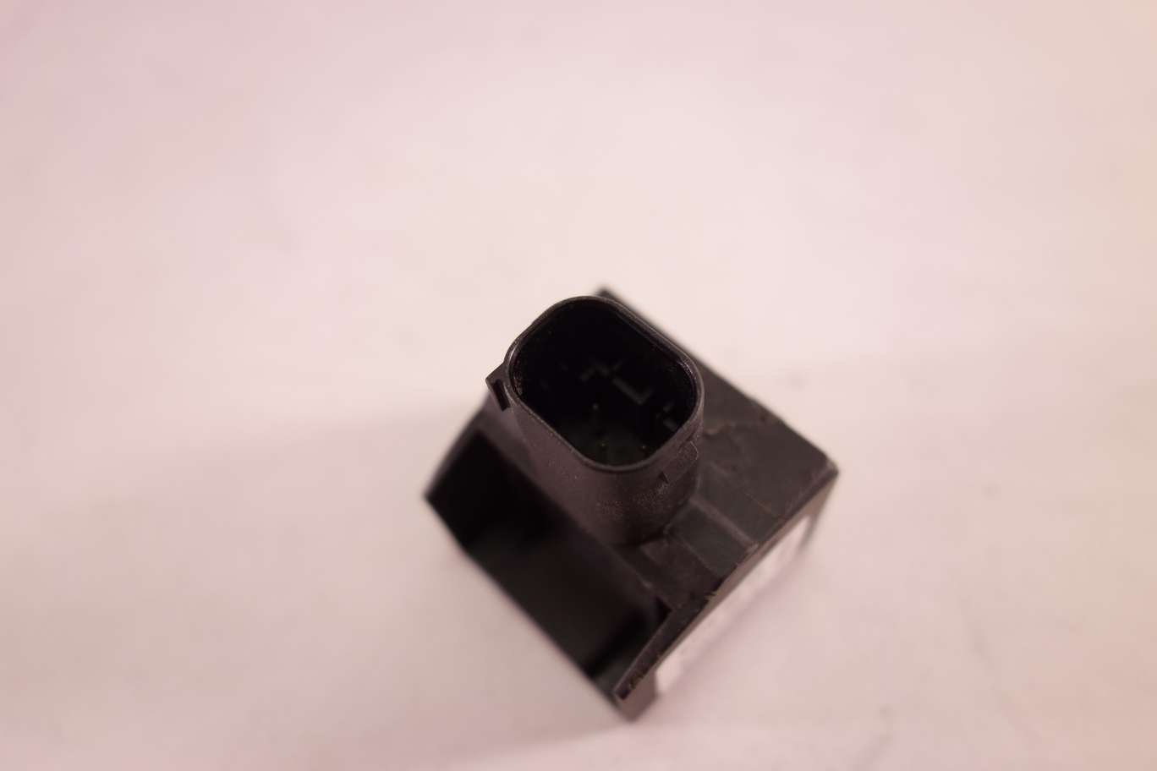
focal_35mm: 28
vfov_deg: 46.4
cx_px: 578
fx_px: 900
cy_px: 386
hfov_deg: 65.5
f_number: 2.5
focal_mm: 10.4
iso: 200
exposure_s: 1/100
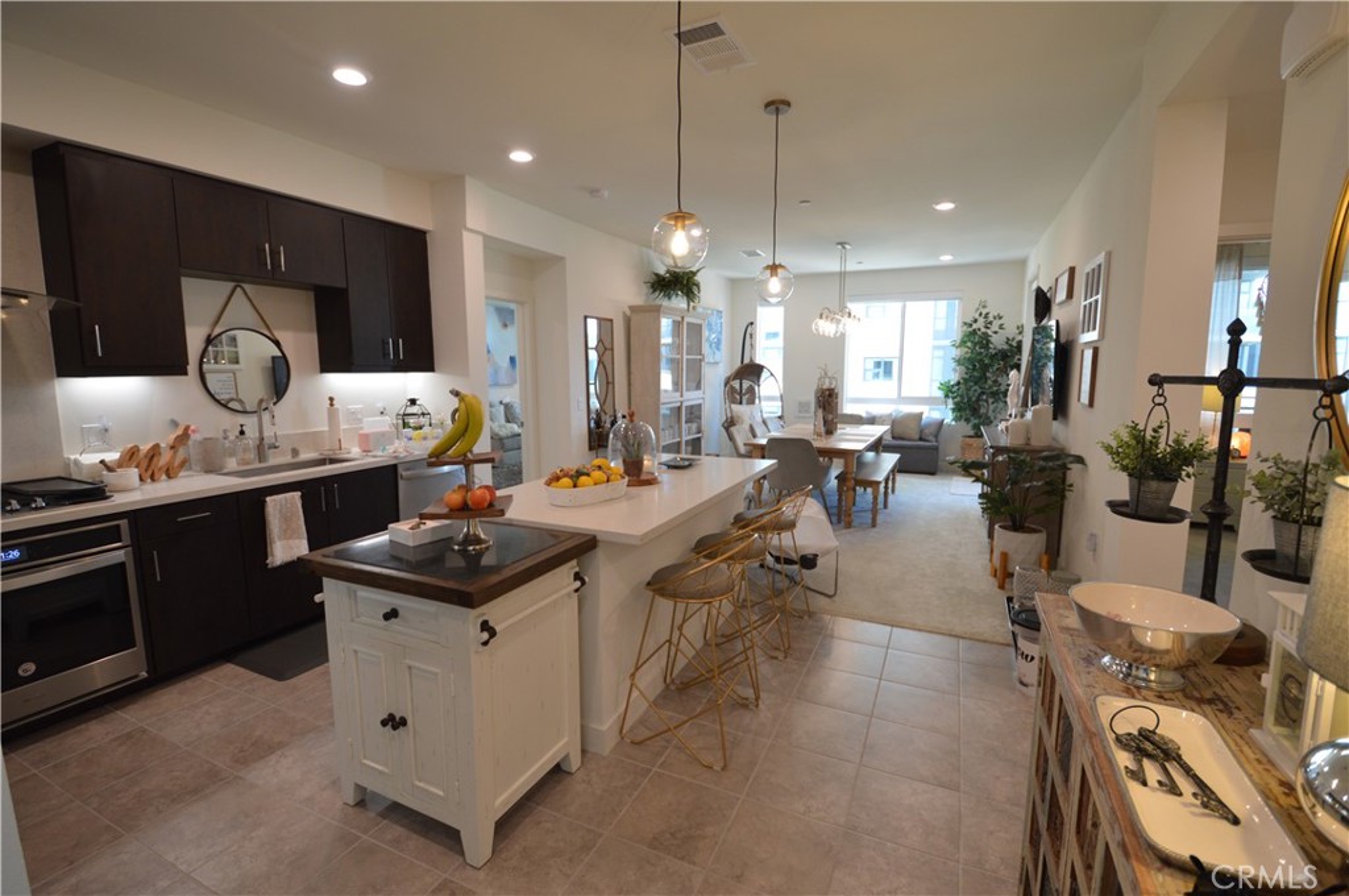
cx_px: 674
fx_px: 561
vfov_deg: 77.2
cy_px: 448
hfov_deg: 100.5
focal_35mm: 15
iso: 400
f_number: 3.5
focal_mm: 10
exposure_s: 1/60
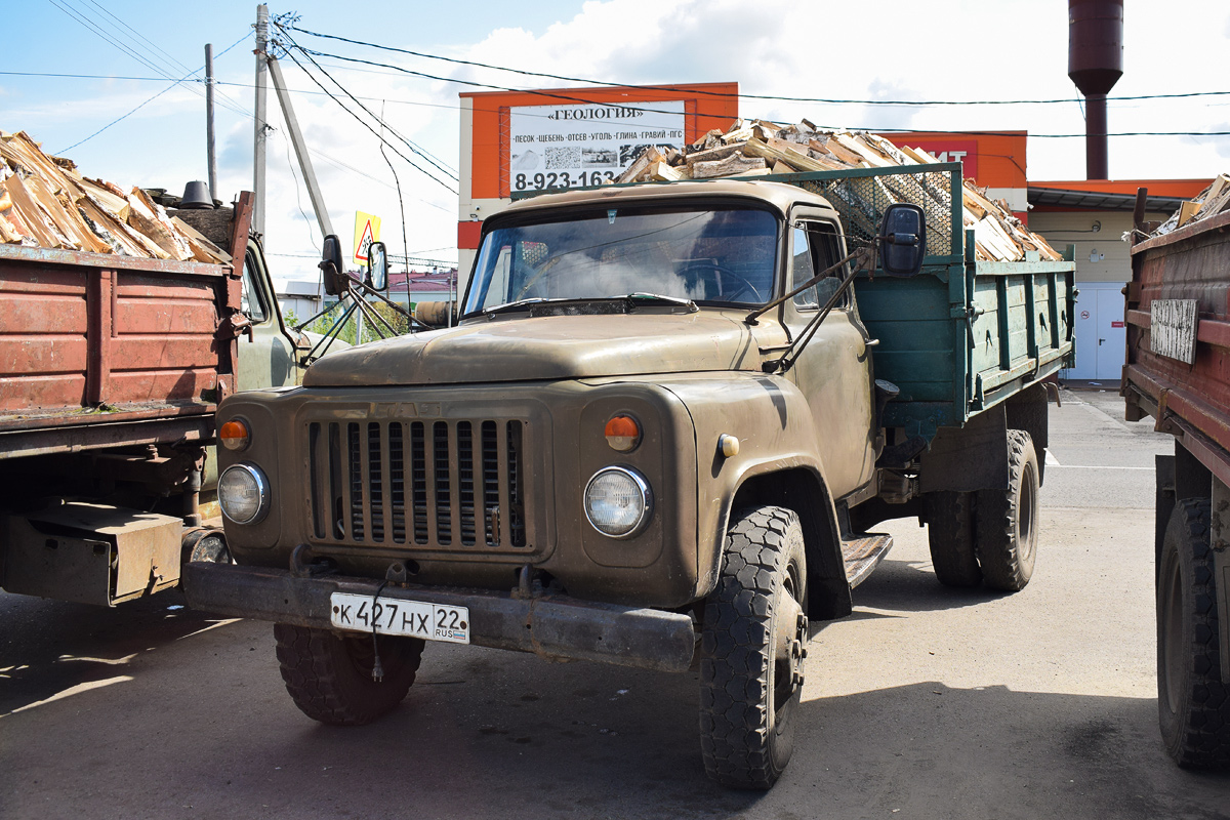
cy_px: 410
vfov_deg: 40.0
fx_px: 1127
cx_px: 615
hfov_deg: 57.2
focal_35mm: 33
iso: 200
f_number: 5.6
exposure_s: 1/400
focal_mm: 22
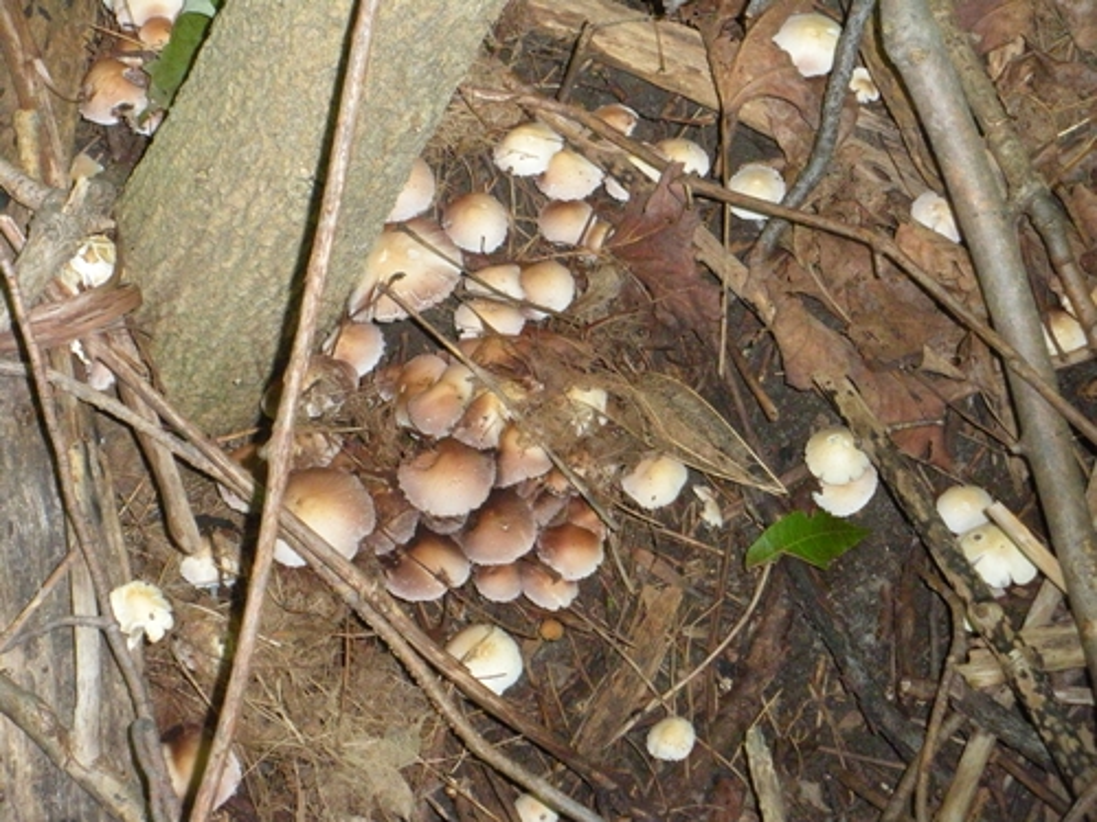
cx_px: 548
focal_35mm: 100
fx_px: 3169
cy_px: 411
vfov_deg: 14.8
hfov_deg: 19.6
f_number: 5
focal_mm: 17.4
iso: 579
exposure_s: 1/125
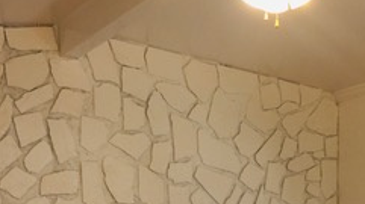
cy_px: 281
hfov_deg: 25.3
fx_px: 812
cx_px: 227
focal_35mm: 84
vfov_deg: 13.7
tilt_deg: -2.2
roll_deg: +0.7
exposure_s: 1/30
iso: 25
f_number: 2.2
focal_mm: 4.15
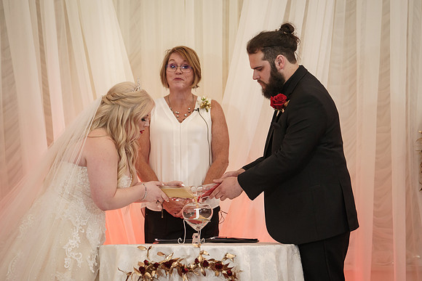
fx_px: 1925
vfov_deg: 8.4
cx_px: 216
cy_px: 139
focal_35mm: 164
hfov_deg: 12.5
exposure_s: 1/100
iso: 2000
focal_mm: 158
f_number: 4
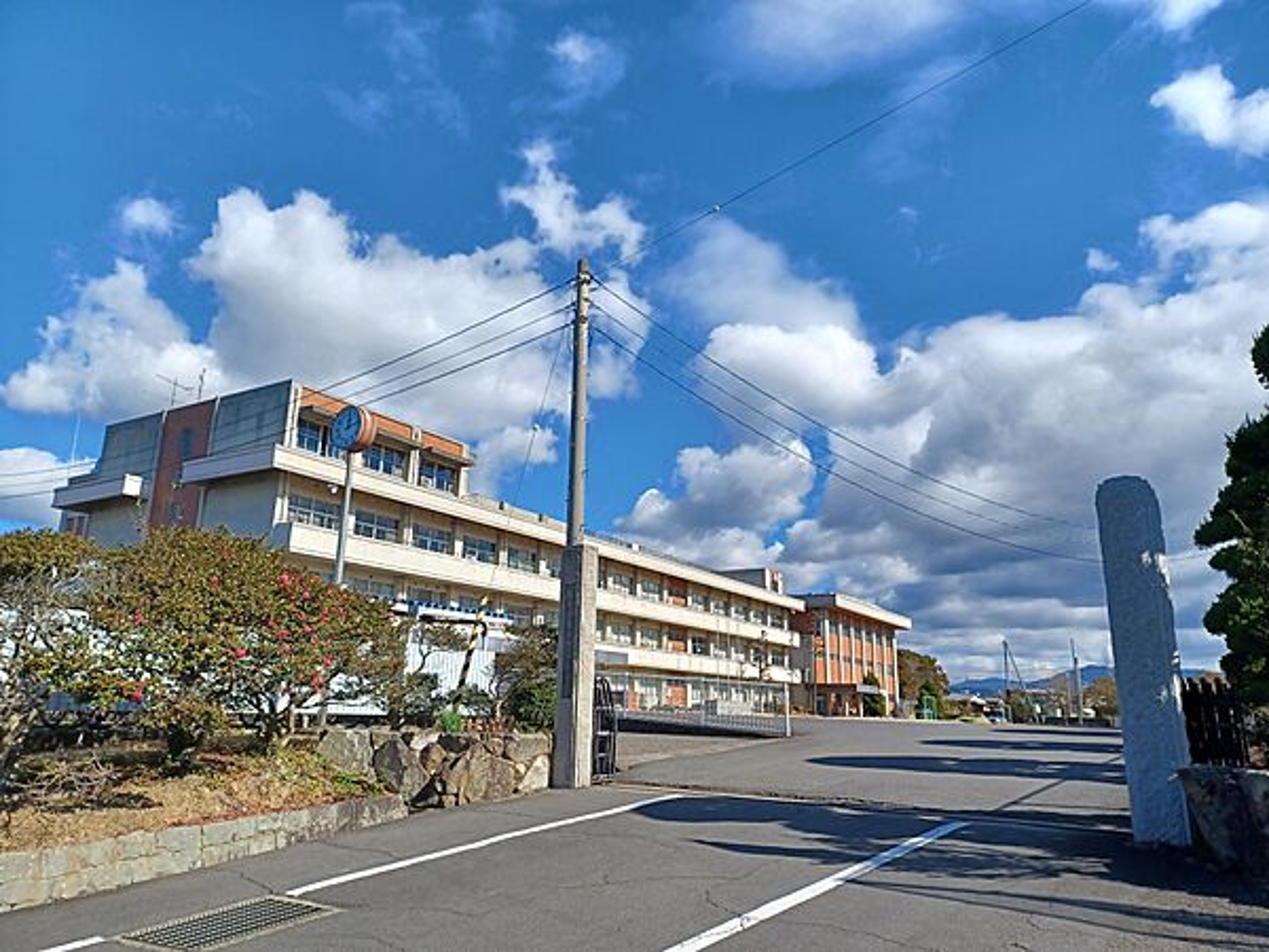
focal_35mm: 25
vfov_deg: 54.9
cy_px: 476
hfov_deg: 69.4
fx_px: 916
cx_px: 634
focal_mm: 4.6
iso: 32
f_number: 1.8
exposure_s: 1/571
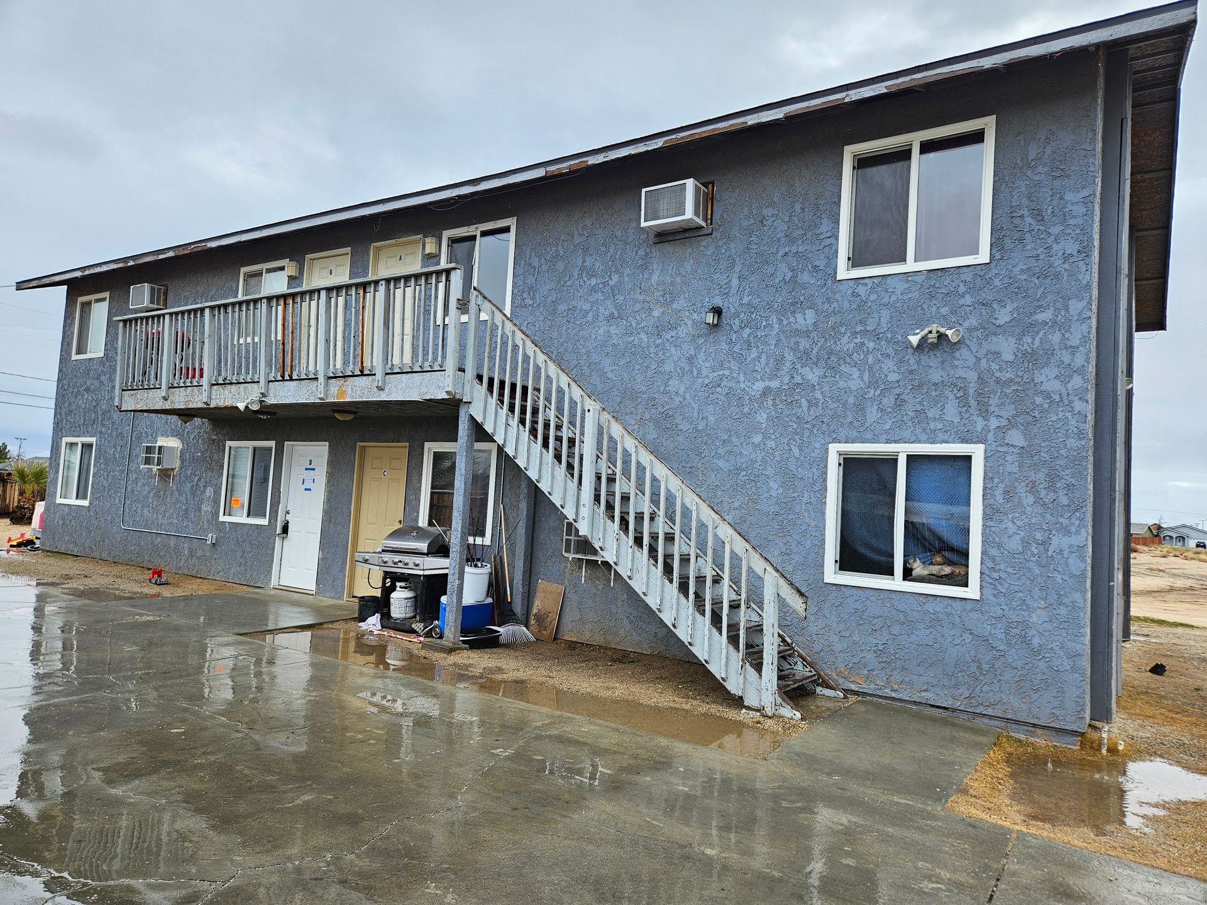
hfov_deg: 73.9
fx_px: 802
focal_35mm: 23
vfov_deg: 58.9
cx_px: 604
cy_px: 452
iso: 25
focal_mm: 5.4
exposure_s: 1/461
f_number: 1.8
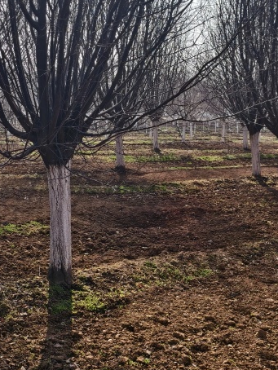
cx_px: 53
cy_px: 118
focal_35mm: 54
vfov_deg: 35.1
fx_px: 578
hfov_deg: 26.5
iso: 72
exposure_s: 1/4950
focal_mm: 5.6
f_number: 1.57
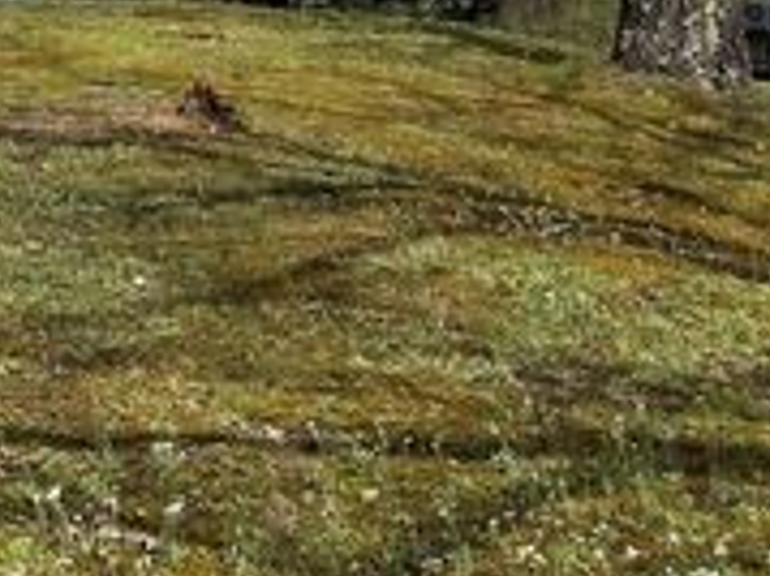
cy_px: -161
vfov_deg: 20.2
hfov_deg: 28.0
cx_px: 86
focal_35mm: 67
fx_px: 1489
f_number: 1.78
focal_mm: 6.76
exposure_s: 1/4673
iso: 80
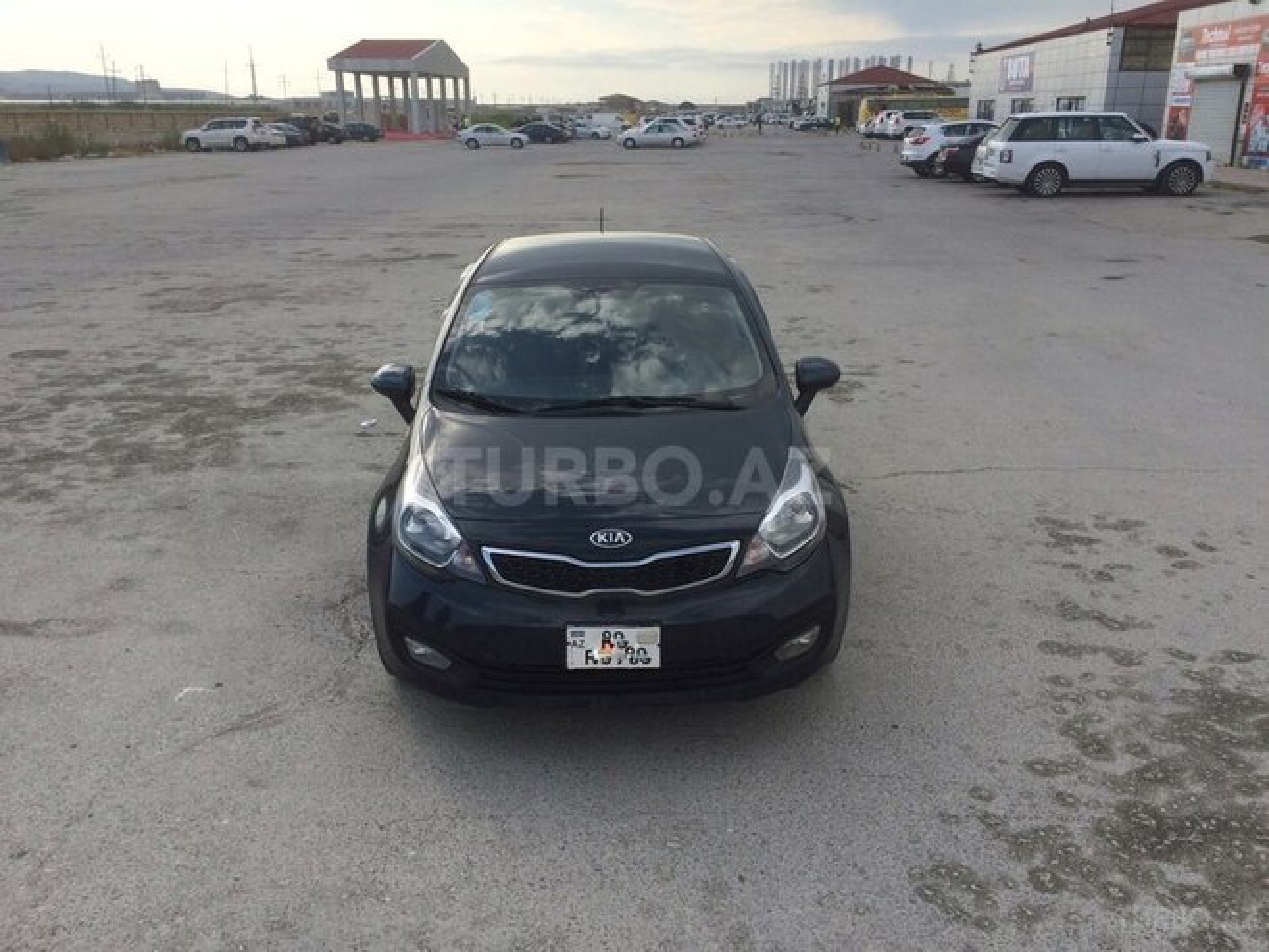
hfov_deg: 61.7
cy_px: 476
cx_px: 634
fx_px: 1063
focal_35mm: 29
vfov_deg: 48.2
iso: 32
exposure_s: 1/1368
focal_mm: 4.15
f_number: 2.2
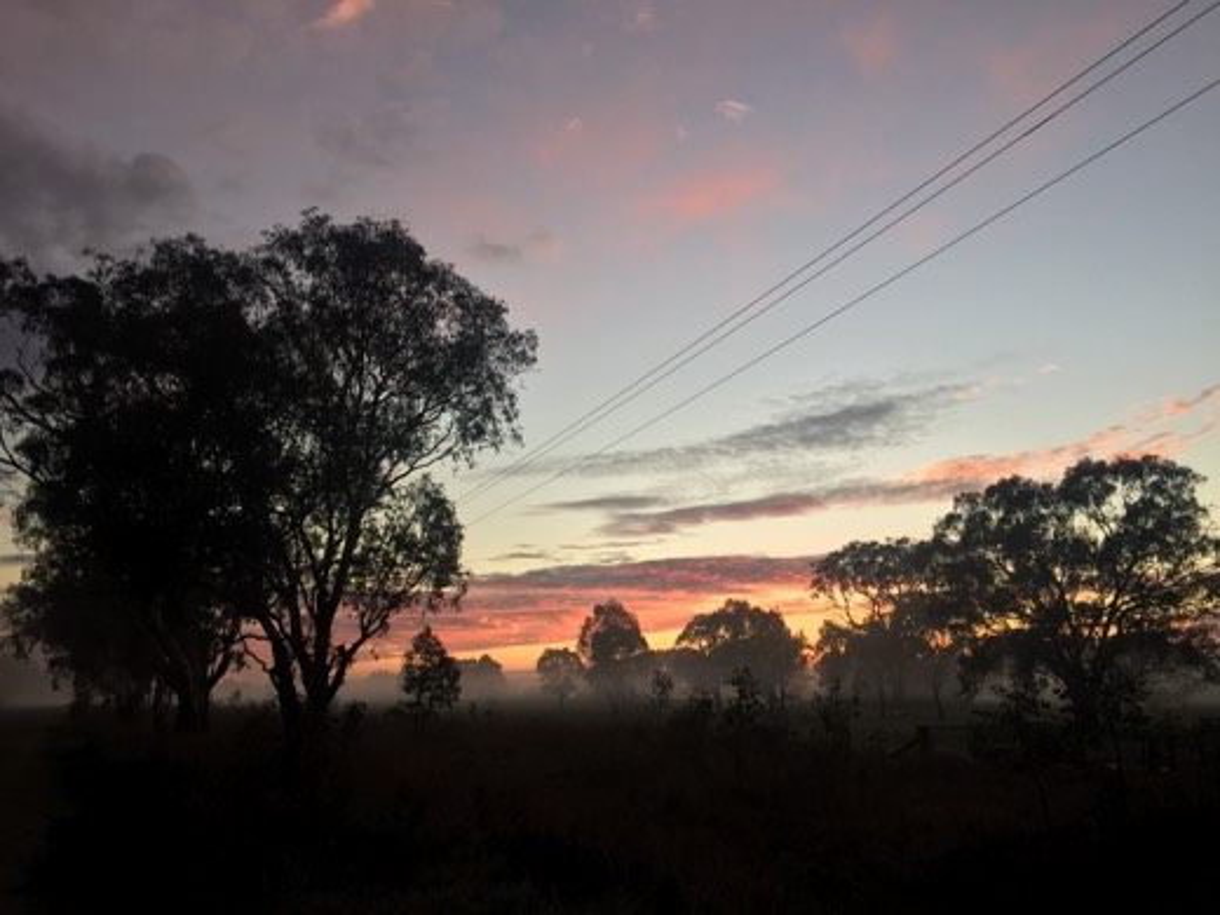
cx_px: 610
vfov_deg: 48.2
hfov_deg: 61.7
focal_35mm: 29
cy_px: 458
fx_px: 1022
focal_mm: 4.15
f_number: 2.2
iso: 32
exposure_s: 1/193
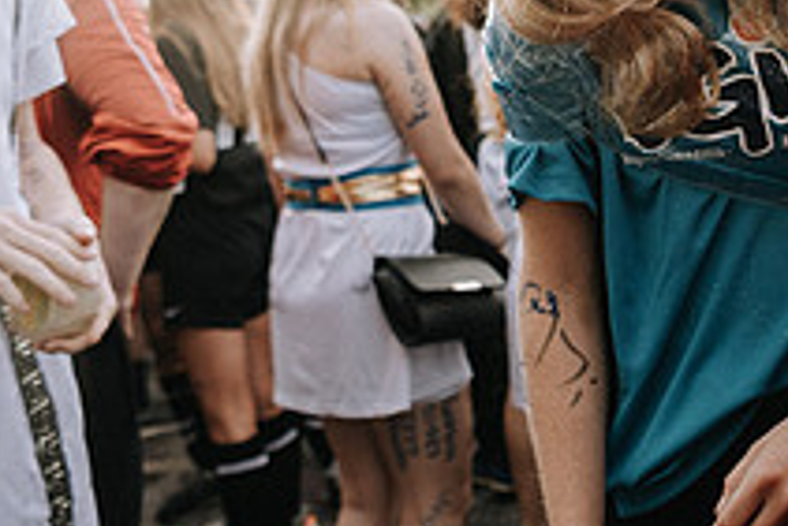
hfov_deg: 29.7
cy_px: 50
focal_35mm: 66
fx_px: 1446
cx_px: 646
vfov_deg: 20.2
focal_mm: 24
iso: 160
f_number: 2.8
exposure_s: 1/400
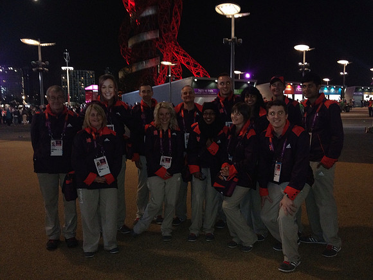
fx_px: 377
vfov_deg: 40.7
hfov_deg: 52.6
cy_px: 140
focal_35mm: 35
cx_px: 186
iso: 320
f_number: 2.4
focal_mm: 4.28
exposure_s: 1/16
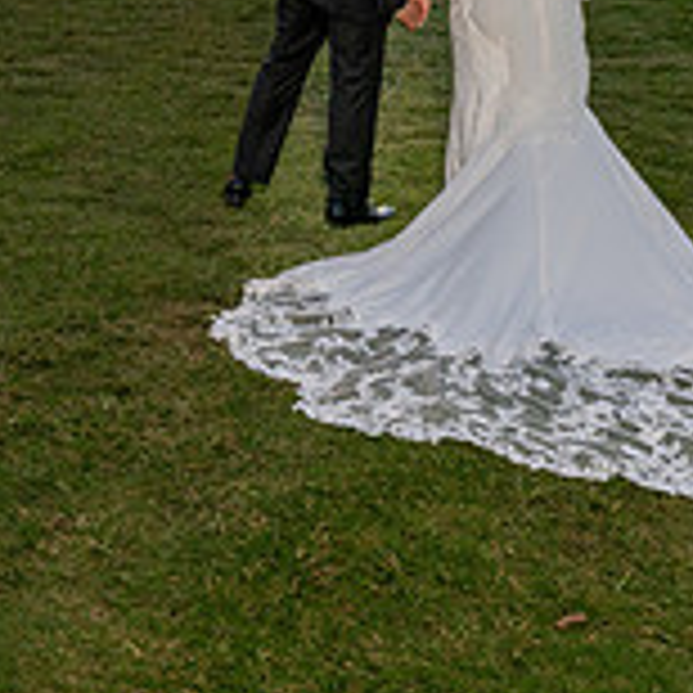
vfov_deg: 21.0
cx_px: 63
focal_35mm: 77
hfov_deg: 21.9
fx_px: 1744
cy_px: -137
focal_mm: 24
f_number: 7.1
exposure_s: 1/160
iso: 320
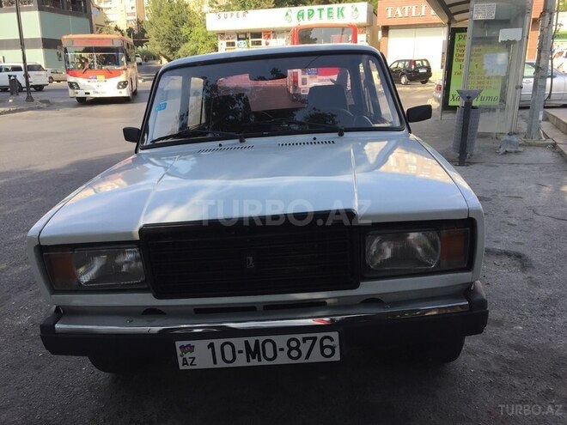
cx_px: 284
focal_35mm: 29
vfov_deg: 48.2
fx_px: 475
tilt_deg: -14.4
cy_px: 212
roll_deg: -0.6
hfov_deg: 61.7
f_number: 2.2
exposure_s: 1/670
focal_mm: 4.15
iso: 32
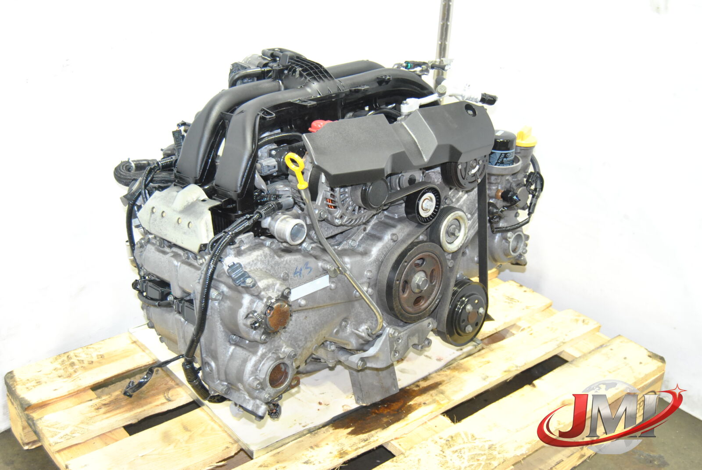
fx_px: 820
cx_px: 351
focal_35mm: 42
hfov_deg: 46.3
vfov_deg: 32.0
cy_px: 235
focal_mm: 28
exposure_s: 1/60
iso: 800
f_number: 5
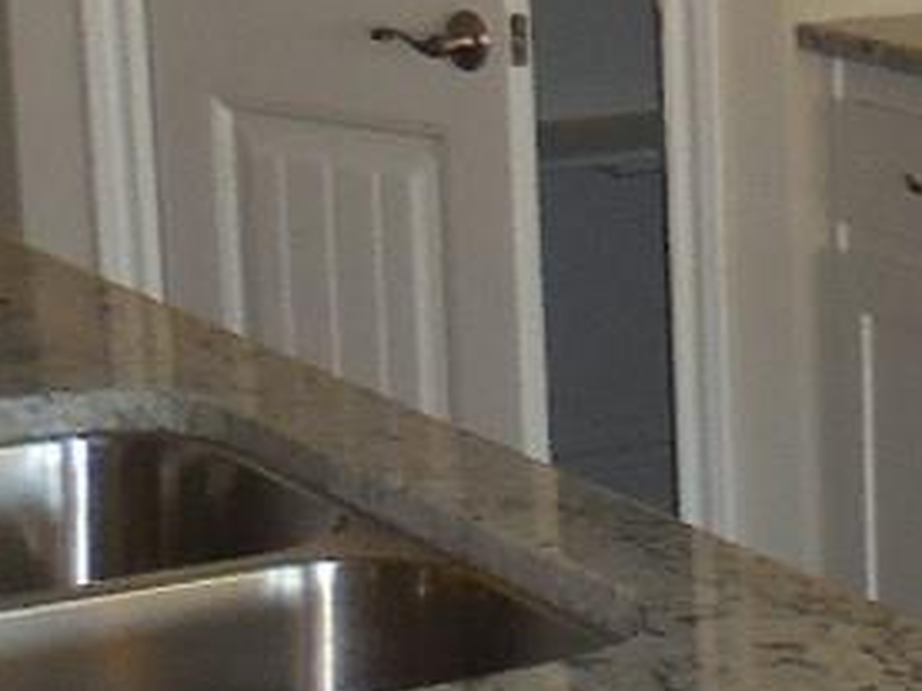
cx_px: 1253
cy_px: 441
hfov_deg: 13.1
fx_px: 3862
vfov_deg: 10.2
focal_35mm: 145
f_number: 3.3
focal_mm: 4.5
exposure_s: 1/25
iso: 220
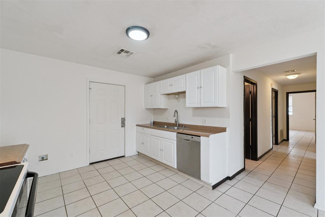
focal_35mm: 15
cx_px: 162
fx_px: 135
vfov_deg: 77.3
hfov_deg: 100.4
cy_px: 108
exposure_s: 1/40
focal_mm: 10
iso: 200
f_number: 7.1
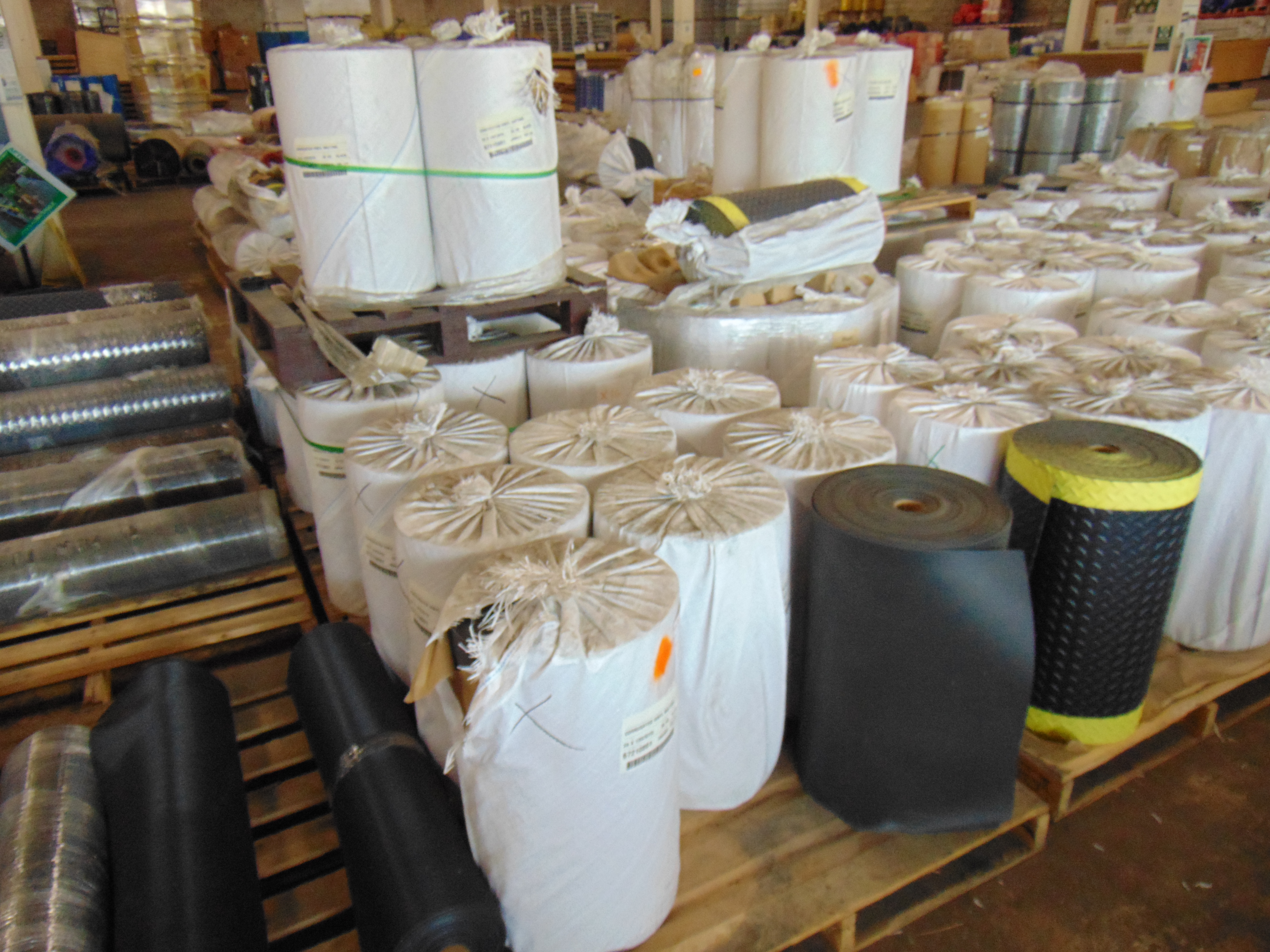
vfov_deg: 54.9
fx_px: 917
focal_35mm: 25
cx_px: 635
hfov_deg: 69.4
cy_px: 476
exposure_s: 1/60
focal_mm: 4.5
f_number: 3
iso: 320
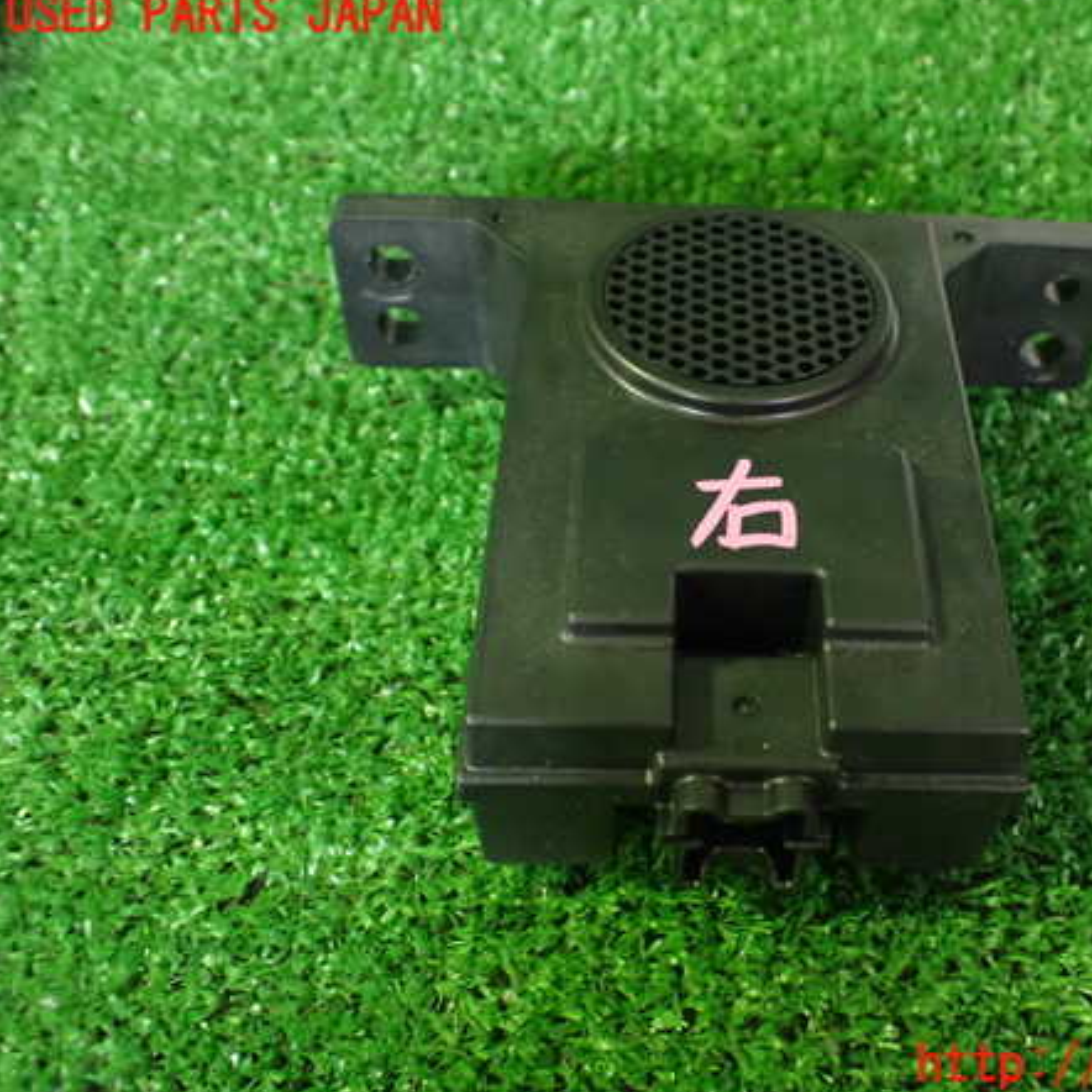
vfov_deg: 46.0
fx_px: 1285
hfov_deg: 45.3
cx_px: 734
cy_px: 541
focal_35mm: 36
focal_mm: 5.4
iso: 1250
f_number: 2.3
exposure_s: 1/30
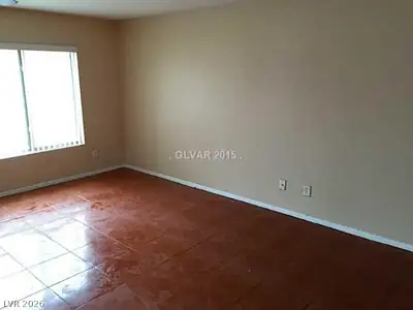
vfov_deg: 48.2
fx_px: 346
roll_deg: -0.7
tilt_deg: -10.9
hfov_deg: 61.7
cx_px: 206
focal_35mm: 29
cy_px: 155
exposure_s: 1/30
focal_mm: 4.15
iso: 100
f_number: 2.2
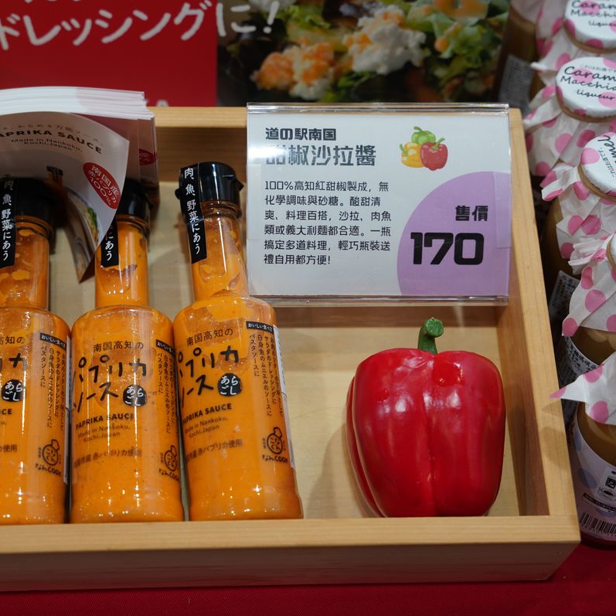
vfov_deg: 26.9
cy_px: 308
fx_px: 1289
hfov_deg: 26.9
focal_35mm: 64
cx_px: 273
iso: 640
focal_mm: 50
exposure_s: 1/160
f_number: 4
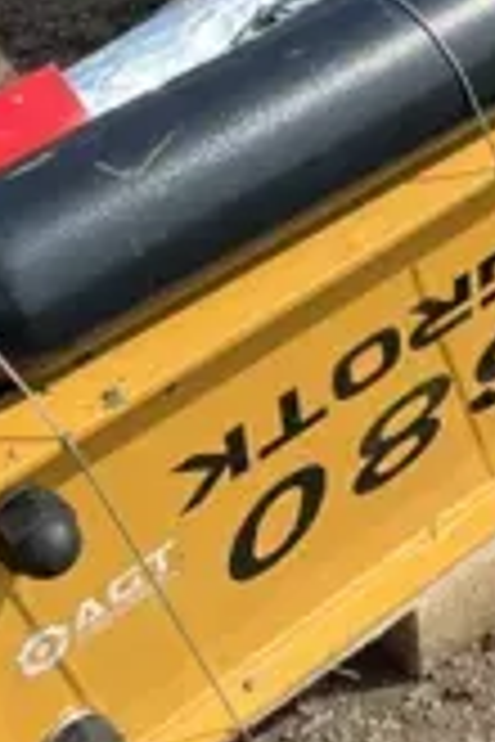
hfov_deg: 12.9
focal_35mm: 105
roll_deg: -1.1
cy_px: 202
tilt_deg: -42.6
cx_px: 454
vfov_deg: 19.3
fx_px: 2165
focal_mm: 5.7
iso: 50
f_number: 1.5
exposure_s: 1/2252
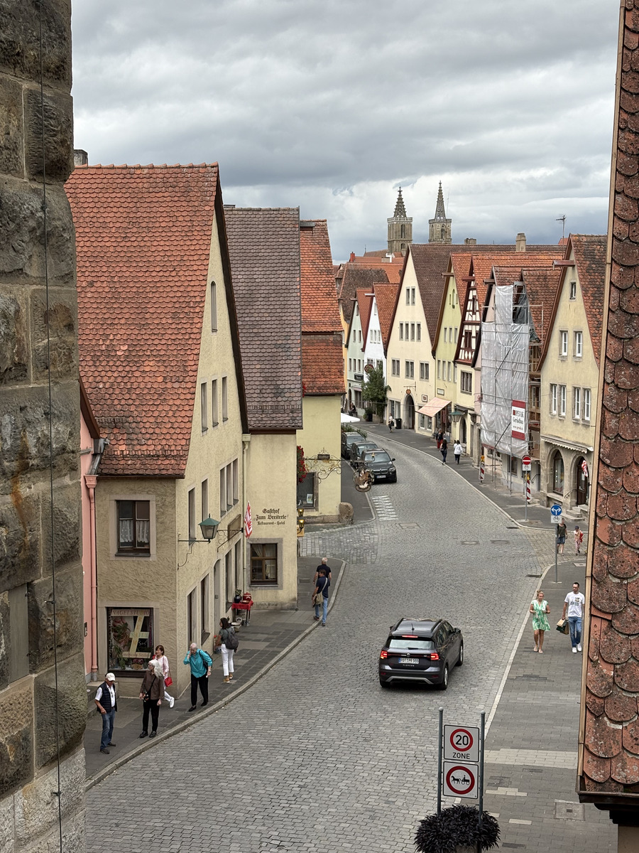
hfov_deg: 28.0
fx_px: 1280
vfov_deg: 36.8
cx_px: 320
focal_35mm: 52
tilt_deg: -4.4
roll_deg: -0.1
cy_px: 426
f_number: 1.6
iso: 32
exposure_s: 1/648
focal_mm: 5.96
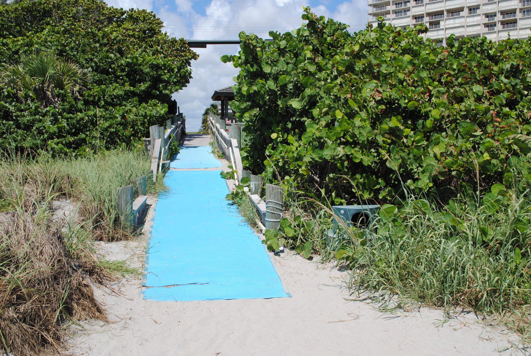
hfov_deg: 51.8
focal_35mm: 37
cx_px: 269
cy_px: 173
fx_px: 546
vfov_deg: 36.0
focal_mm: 24
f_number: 8
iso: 100
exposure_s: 1/250
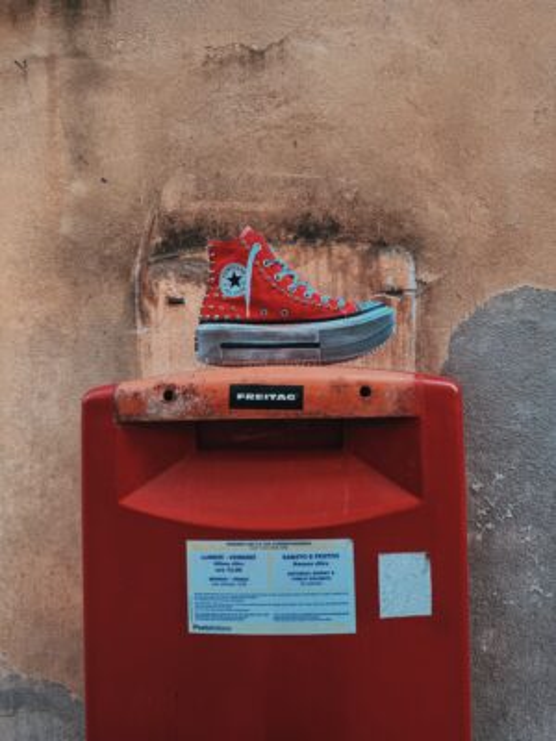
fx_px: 514
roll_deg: -0.5
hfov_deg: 56.8
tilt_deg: +0.7
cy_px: 370
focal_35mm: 24
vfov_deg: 71.6
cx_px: 278
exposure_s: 1/333
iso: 80
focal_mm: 6.76
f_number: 1.78
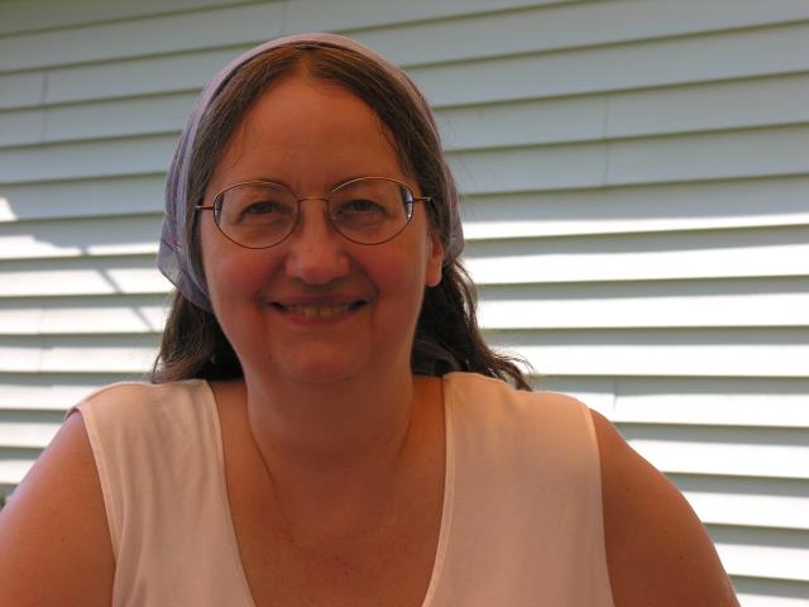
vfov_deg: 11.7
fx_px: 2968
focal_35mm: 127
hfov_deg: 15.5
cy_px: 304
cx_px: 404
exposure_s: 1/108
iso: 50
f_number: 6
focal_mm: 32.4
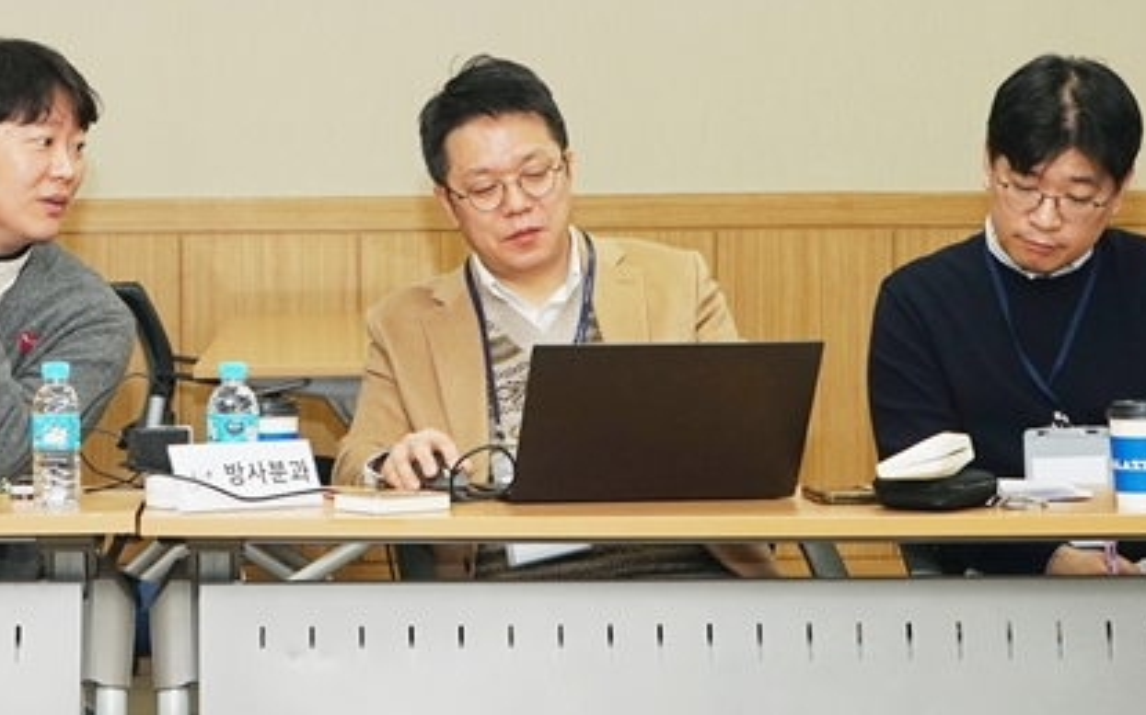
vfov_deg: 11.1
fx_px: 3684
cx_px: 179
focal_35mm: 118
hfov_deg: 17.5
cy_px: 181
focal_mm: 48
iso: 320
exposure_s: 1/60
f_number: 7.1
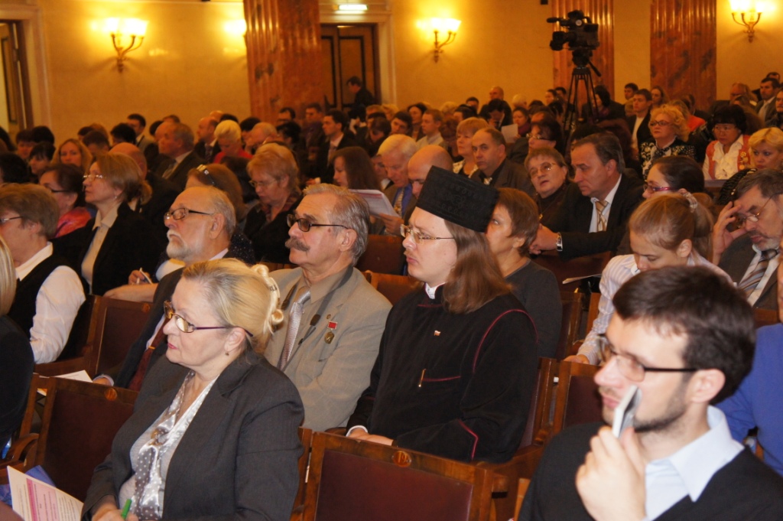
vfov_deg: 22.0
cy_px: 260
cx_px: 392
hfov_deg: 32.7
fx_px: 1337
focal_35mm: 62
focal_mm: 41
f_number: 4.5
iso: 1600
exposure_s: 1/80
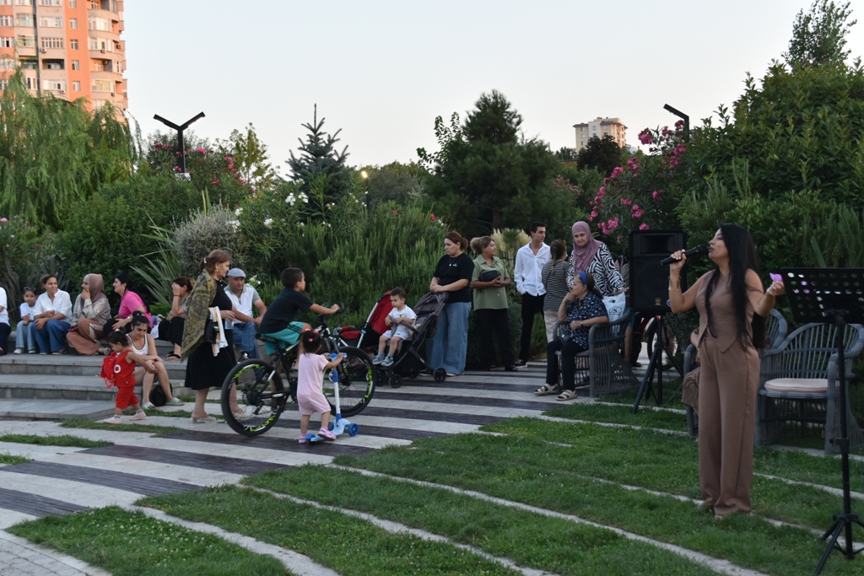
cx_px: 432
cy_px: 288
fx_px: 1152
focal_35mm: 48
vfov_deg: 28.1
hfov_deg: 41.1
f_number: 5
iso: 400
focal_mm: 32
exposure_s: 1/125
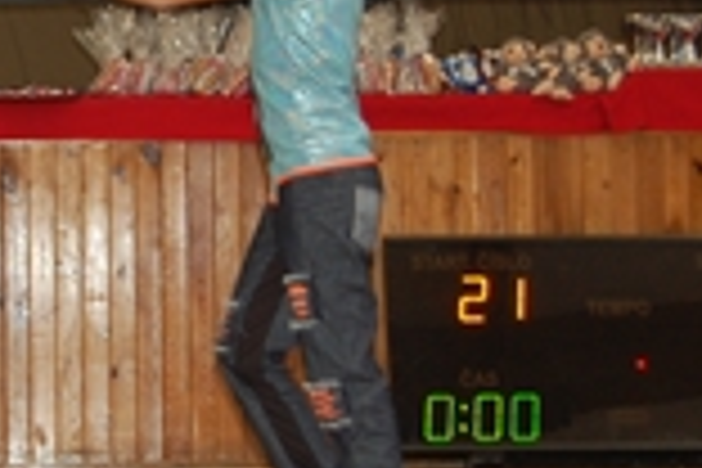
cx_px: -36
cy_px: 184
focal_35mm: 149
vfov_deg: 9.2
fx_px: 2897
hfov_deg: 13.6
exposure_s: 1/60
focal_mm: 31
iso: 400
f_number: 4.5
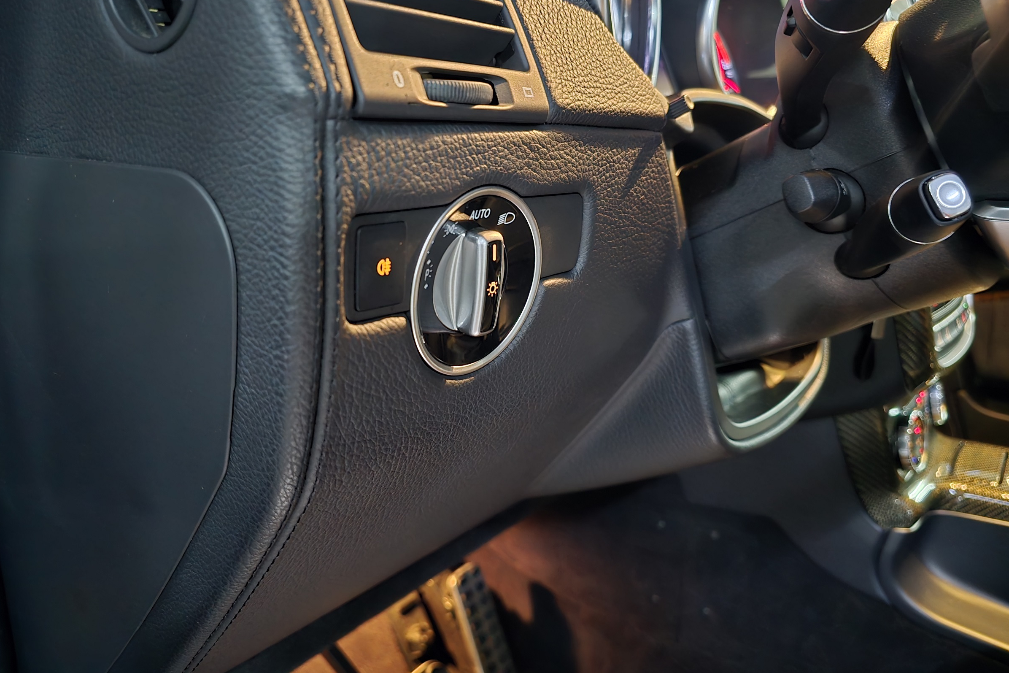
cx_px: 504
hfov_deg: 73.7
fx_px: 673
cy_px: 306
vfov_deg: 53.1
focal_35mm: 24
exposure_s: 1/13.4
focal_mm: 6.3
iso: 3200
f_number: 1.7
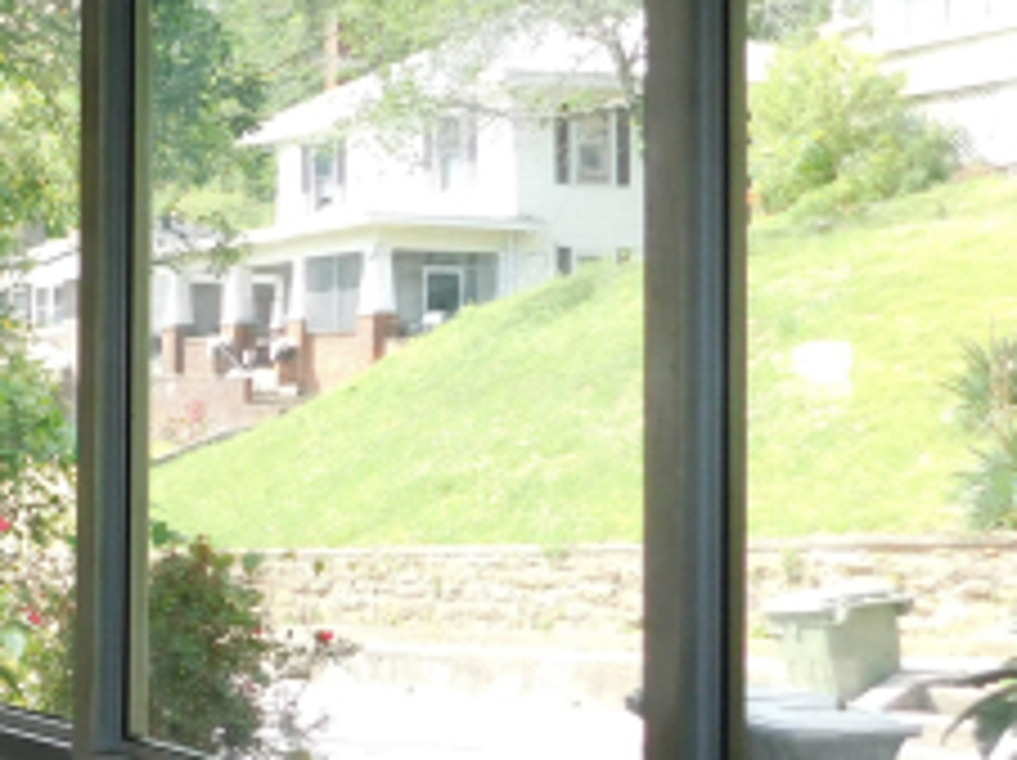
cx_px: -353
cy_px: 346
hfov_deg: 24.4
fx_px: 1996
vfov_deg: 21.6
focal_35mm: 68
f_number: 3
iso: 125
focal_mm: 4
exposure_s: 1/125
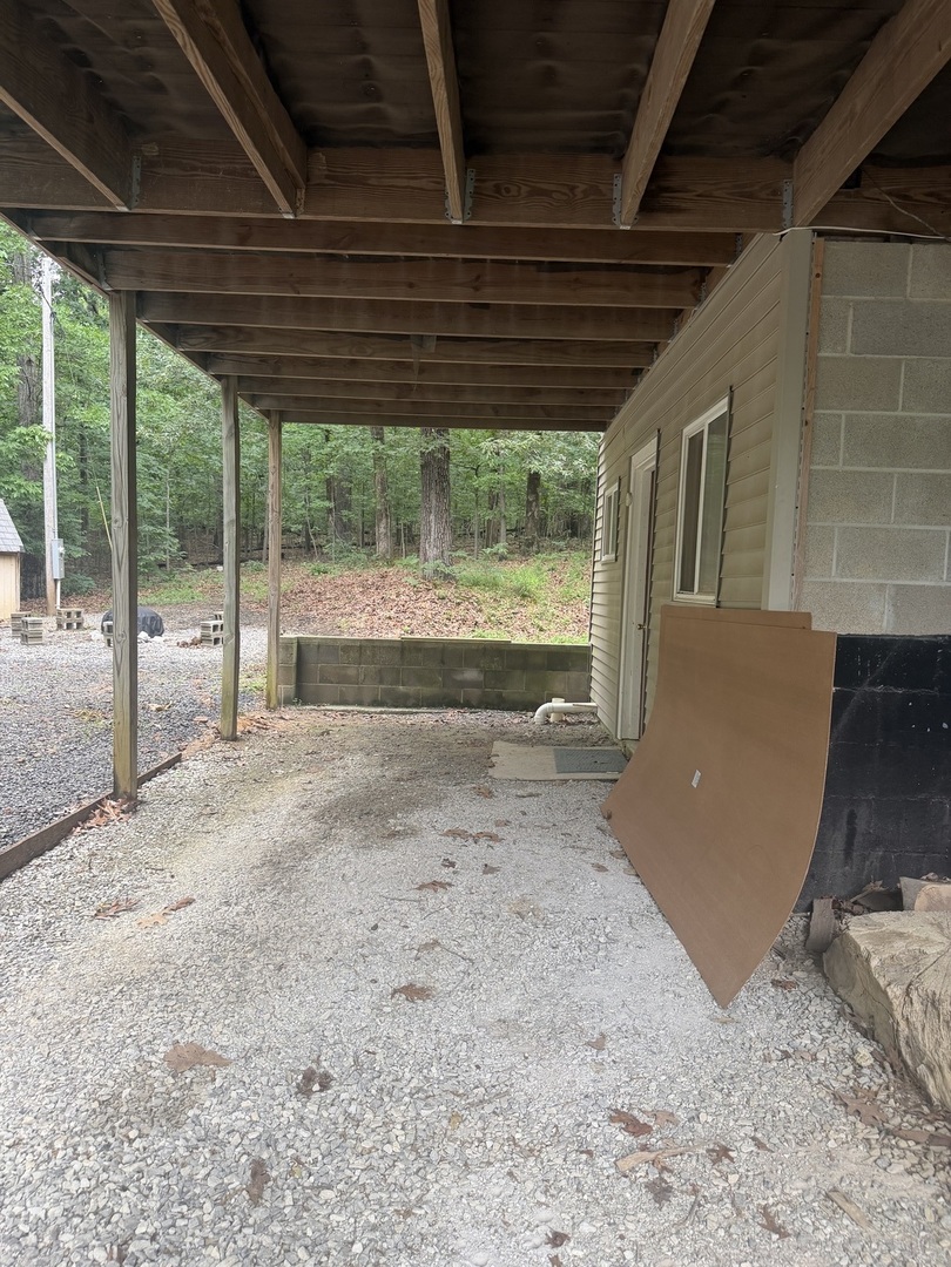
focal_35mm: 24
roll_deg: -2.8
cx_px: 476
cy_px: 634
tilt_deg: -3.7
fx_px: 879
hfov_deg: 56.8
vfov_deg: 71.6
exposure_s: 1/121
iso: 160
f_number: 1.78
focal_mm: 6.76
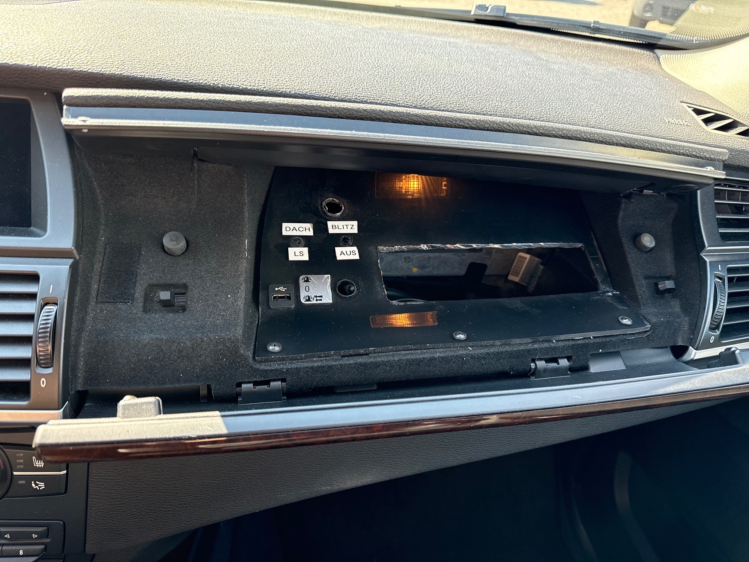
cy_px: 281
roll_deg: -5.5
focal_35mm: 24
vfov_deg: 56.8
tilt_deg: -33.3
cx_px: 374
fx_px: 519
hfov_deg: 71.6
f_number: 1.78
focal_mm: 6.76
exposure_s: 1/199
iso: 200
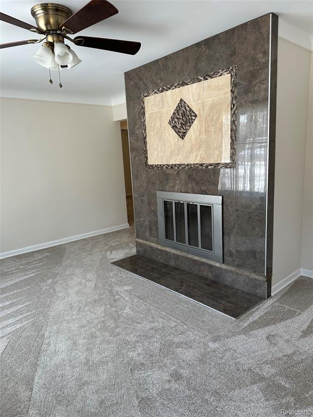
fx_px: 289
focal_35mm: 24
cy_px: 208
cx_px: 156
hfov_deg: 56.8
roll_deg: +3.3
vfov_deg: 71.6
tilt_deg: -12.7
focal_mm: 6.86
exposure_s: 1/120
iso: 80
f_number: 1.78
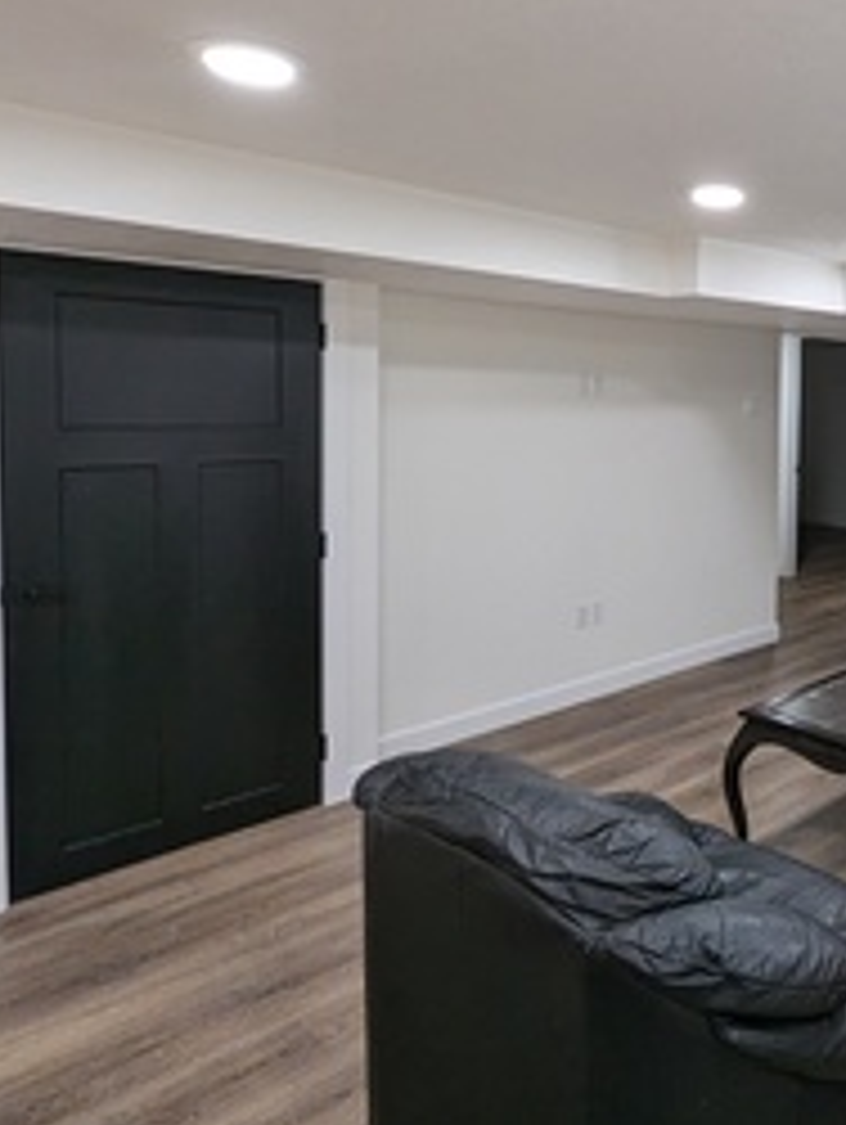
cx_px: 792
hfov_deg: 46.8
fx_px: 846
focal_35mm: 26
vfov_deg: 66.4
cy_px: 436
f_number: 2.2
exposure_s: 1/57.9
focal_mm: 1.95
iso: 313
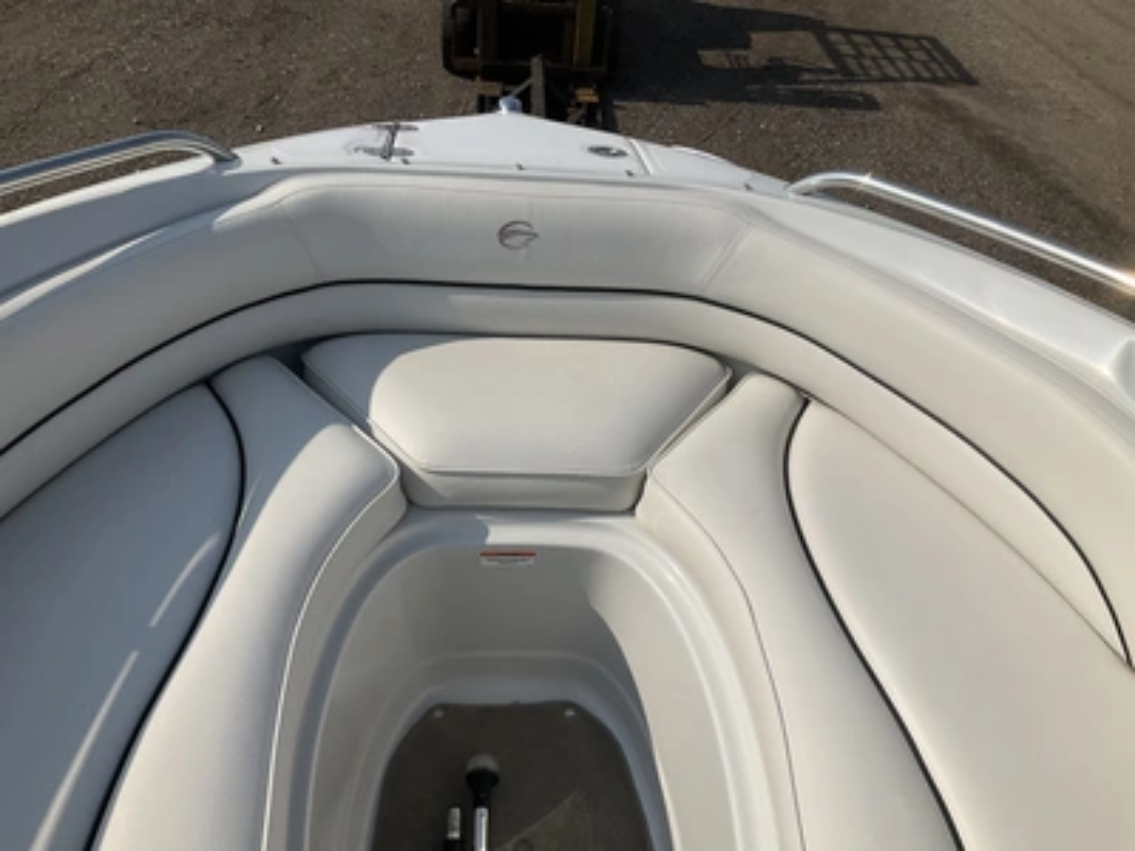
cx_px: 568
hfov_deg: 61.7
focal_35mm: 29
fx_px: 951
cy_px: 426
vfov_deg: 48.2
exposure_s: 1/5814
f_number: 1.8
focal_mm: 3
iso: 25
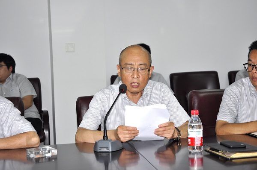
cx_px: 128
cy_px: 85
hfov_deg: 24.7
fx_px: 588
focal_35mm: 82
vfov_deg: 16.5
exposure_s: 1/60
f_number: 4.5
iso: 320
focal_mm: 55
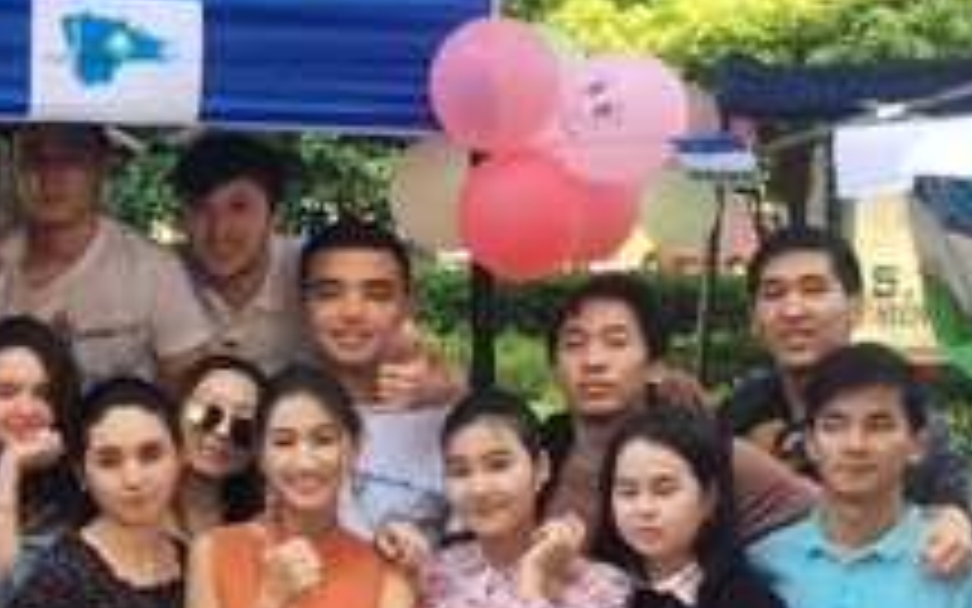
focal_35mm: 114
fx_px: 3020
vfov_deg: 11.4
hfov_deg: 17.7
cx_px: -58
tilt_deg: -4.6
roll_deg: -0.5
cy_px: 509
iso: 25
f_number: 2.2
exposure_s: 1/100
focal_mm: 4.15
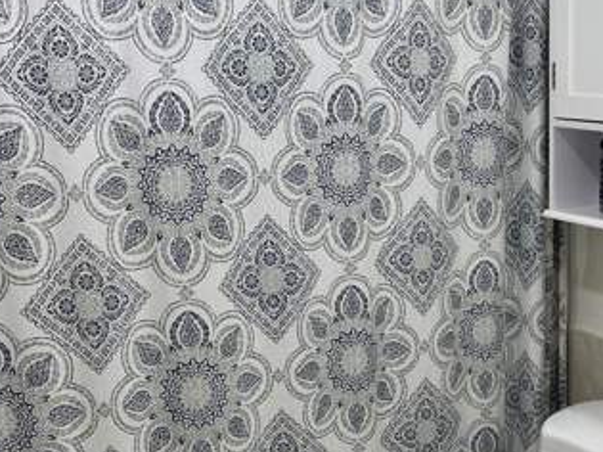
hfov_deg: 28.9
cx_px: 461
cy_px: 398
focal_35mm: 66
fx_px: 1149
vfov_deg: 21.8
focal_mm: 4.2
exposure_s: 1/120
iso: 50
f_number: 1.6
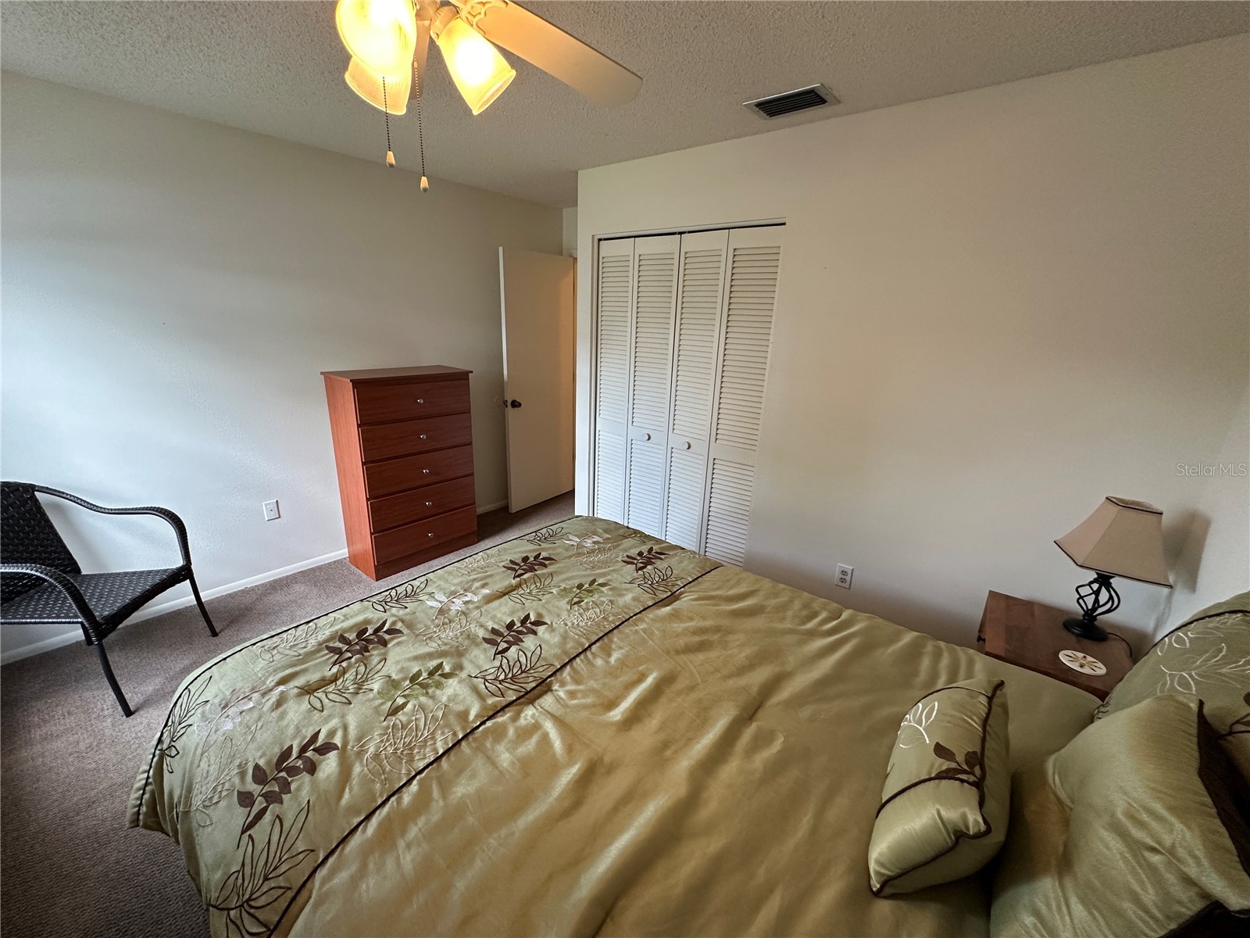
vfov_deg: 85.7
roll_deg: -2.5
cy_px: 469
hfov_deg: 102.1
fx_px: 506
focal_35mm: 14
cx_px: 625
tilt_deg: -17.0
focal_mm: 2.22
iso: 250
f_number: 2.2
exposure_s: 1/120
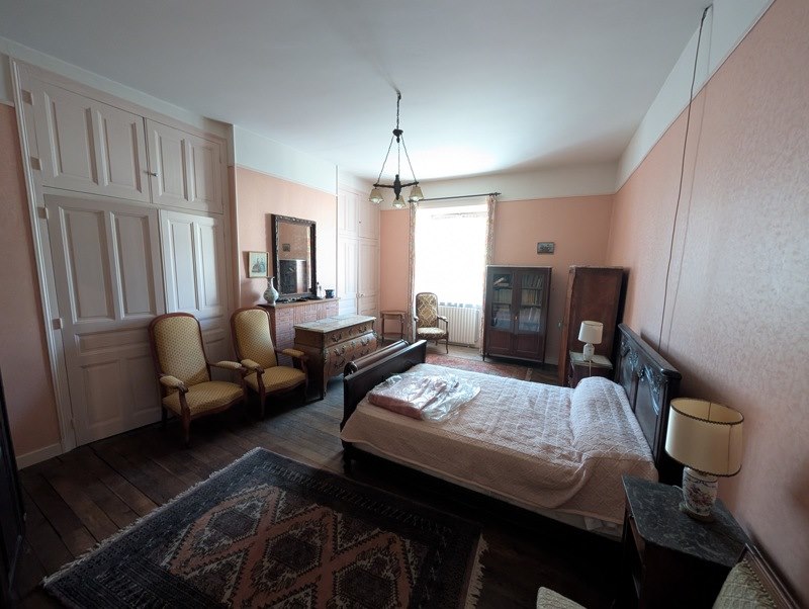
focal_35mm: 12
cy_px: 304
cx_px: 404
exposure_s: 1/23.8
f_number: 1.7
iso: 752
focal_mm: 2.02
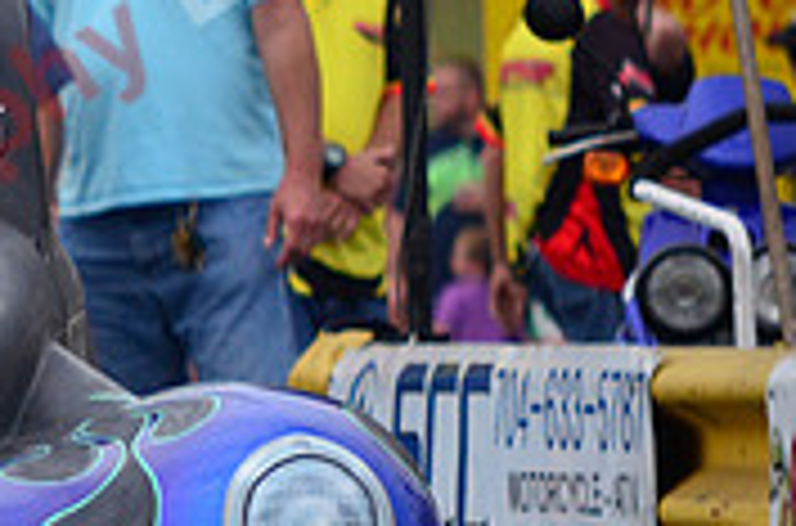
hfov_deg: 2.1
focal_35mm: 984
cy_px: 418
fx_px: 21699
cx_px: -405
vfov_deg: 1.4
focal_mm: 200
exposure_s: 1/2000
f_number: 5.6
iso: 1000
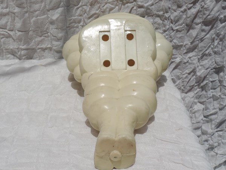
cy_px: 85
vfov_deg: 33.6
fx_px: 281
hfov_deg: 43.9
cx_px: 113
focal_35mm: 43
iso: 80
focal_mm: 7.6
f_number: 5.4
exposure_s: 1/1600
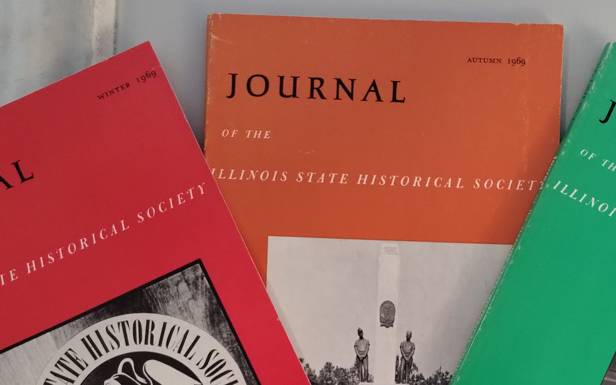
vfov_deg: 23.1
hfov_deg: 37.2
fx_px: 907
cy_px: 371
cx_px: 408
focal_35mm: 54
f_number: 1.8
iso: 778
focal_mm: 4.27
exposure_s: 1/30
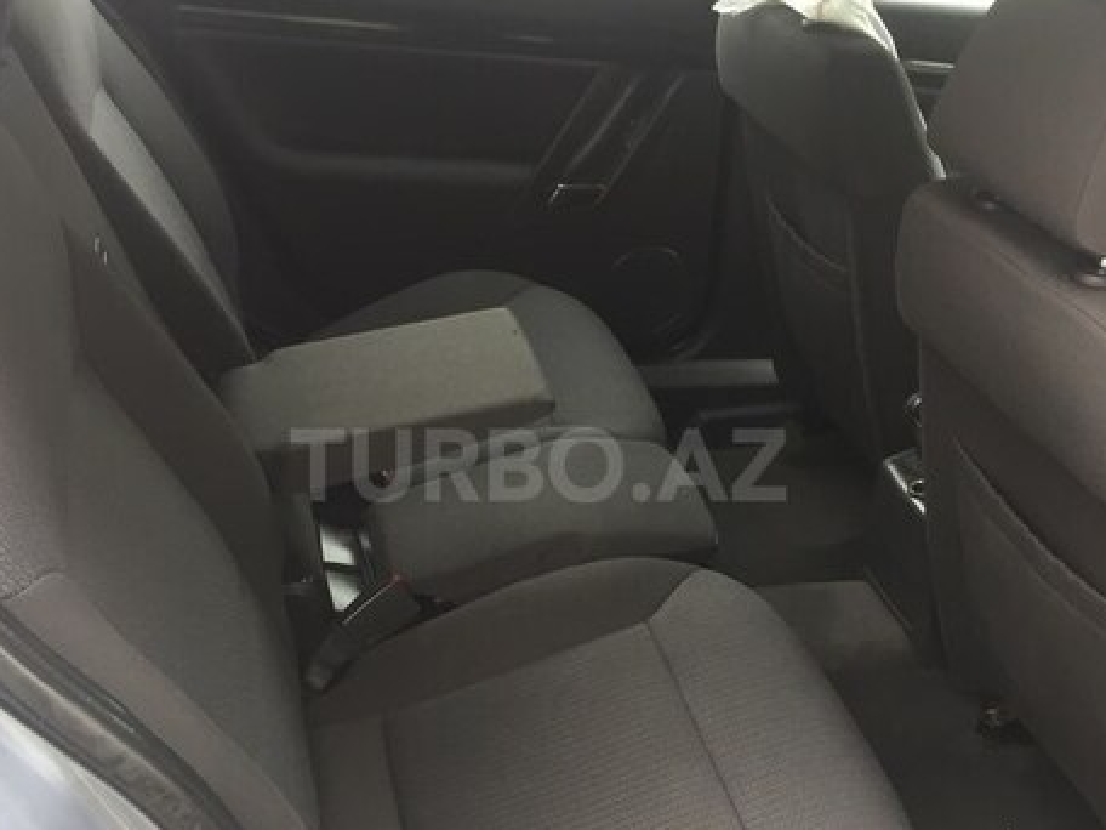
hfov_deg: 44.8
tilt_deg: -34.3
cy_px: 465
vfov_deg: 34.3
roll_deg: -6.9
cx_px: 538
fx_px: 1342
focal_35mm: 42
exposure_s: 1/33
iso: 100
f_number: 2.2
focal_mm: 4.15
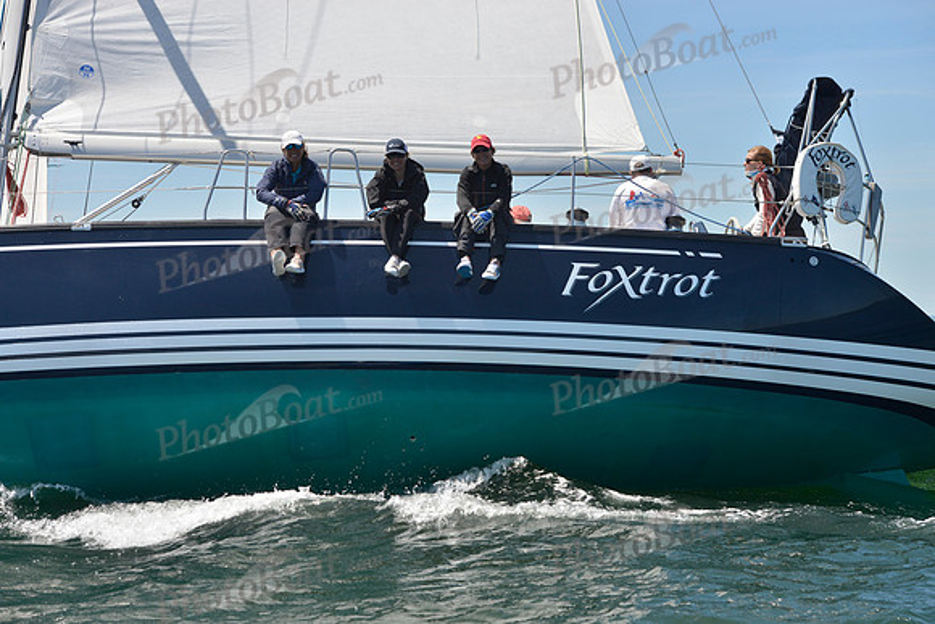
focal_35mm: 70
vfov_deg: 19.5
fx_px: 1818
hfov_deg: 28.8
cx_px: 468
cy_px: 312
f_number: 6.3
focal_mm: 70
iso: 280
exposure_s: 1/1250
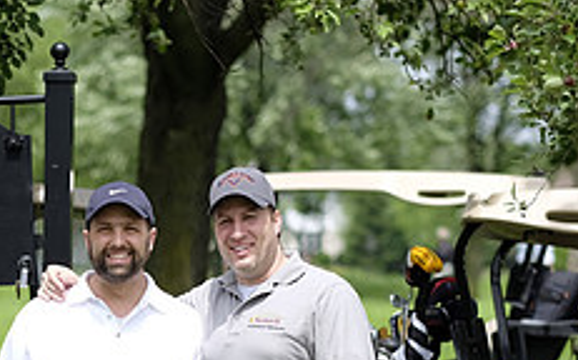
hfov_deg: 9.7
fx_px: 3384
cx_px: -45
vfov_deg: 6.1
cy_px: 439
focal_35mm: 215
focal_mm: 56
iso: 200
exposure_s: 1/3500
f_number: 2
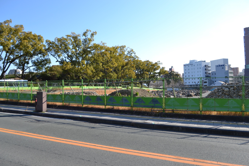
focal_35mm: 27
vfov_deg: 47.9
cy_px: 83
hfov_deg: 67.4
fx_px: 187
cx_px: 124
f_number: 7.1
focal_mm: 18
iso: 100
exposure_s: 1/200
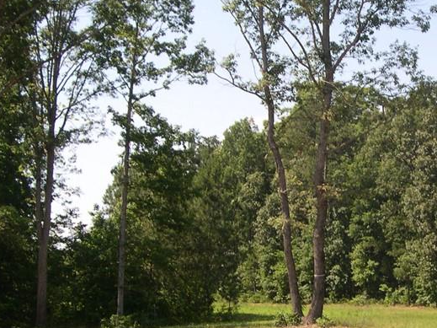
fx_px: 947
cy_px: 223
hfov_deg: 25.3
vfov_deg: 19.6
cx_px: 383
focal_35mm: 75
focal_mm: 8
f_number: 7.6
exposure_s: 1/103
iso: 100
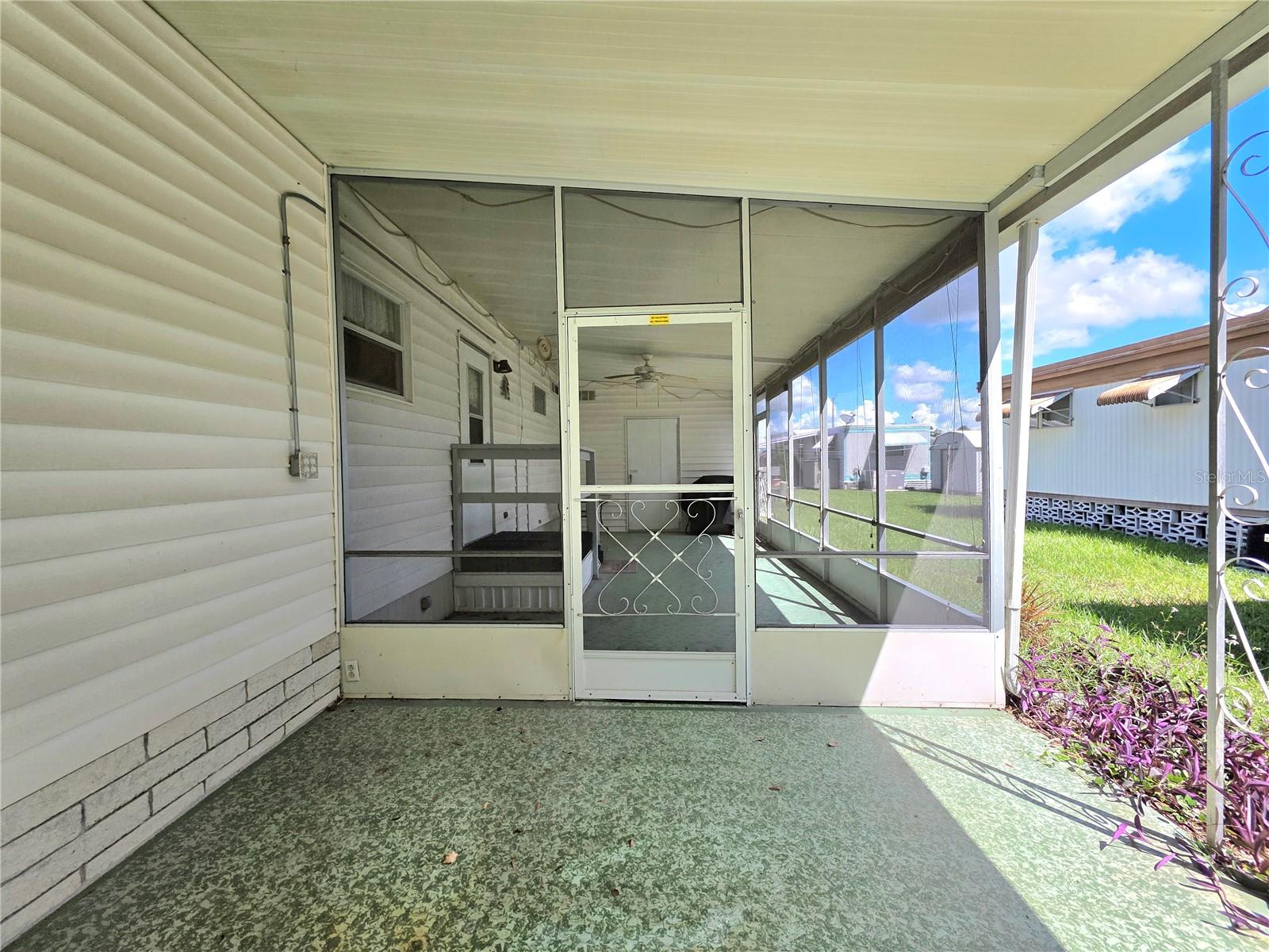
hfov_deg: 106.2
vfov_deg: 89.9
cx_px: 634
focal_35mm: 13
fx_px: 477
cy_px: 476
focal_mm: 2.2
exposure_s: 1/1111
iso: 40
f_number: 1.9
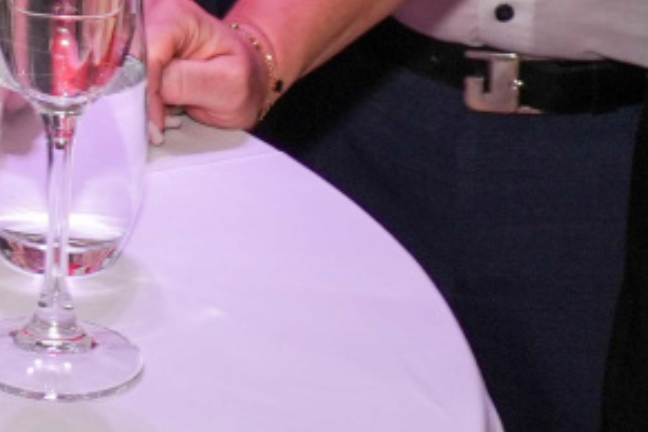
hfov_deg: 12.1
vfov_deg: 8.1
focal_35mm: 161
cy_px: -412
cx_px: -345
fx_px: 2898
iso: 400
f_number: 8
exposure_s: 1/60
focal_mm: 26
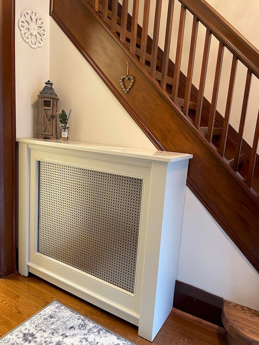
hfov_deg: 53.1
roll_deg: -3.2
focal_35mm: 26
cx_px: 130
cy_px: 172
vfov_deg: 67.3
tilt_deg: -10.2
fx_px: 259
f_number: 1.6
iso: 320
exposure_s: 1/60
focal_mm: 4.2
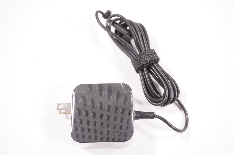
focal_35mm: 42
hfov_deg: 46.4
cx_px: 116
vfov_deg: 31.8
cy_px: 78
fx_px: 272
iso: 1000
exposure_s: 1/200
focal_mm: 28
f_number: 5.6
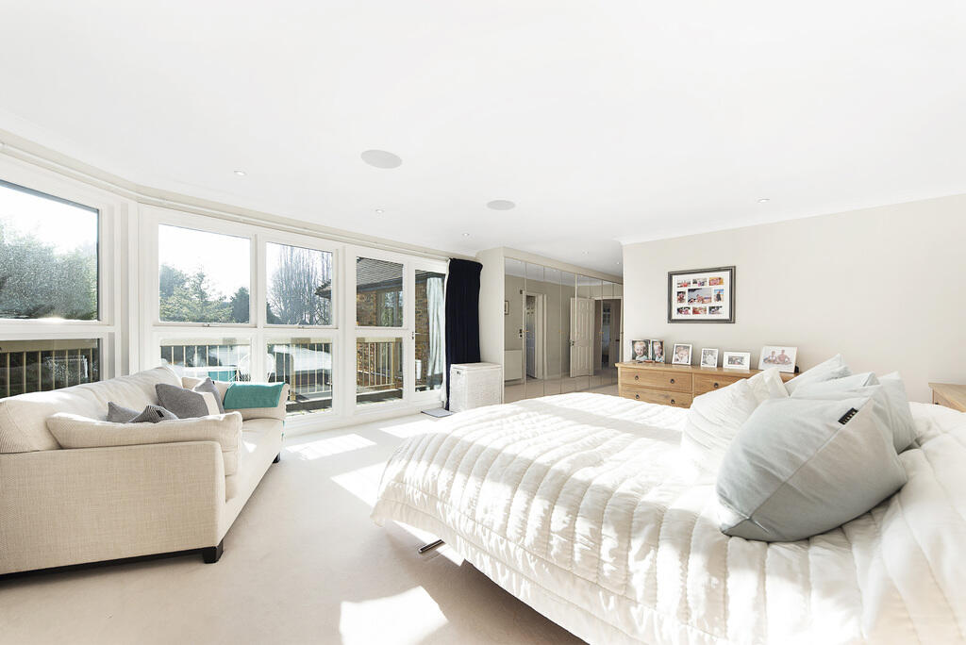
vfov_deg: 85.5
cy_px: 322
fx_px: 349
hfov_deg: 108.3
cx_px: 483
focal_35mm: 13
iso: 200
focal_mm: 13
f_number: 8
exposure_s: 1/200
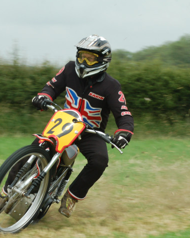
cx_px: 66
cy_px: 131
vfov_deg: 7.8
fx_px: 1749
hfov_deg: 6.2
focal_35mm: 249
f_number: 9.5
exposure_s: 1/250
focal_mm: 105
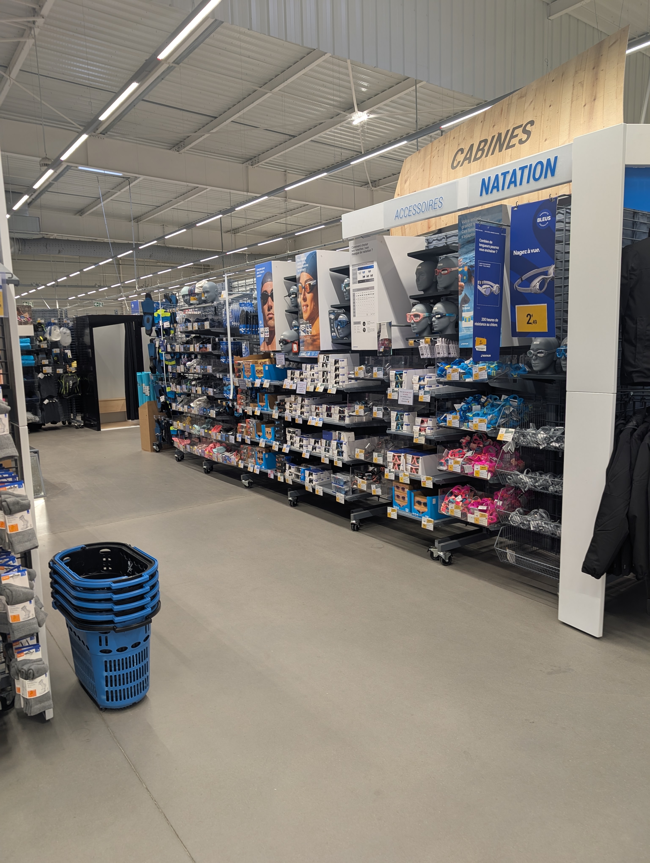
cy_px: 432
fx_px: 599
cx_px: 325
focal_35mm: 24
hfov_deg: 56.9
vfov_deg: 71.5
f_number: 1.68
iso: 29
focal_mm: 6.9
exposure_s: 1/24.6
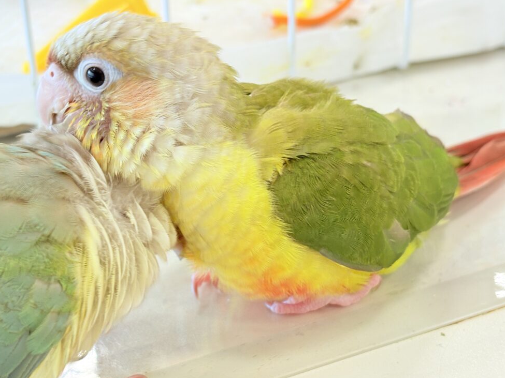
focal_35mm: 64
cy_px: 194
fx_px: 934
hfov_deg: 30.2
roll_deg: +4.5
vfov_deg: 22.9
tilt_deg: -28.0
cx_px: 208
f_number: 1.6
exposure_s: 1/50
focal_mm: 5.96
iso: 32
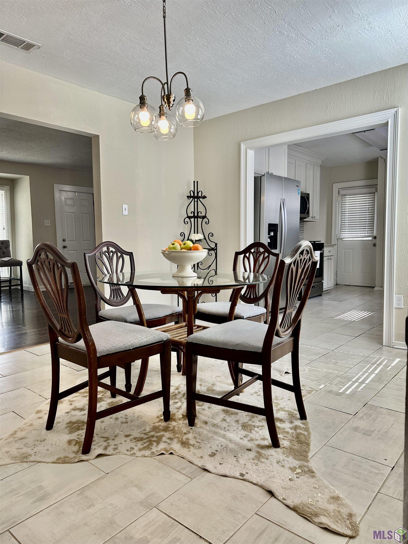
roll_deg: +0.3
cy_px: 272
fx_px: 377
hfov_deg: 56.8
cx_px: 204
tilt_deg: -2.7
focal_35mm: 24
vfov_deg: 71.6
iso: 64
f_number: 1.78
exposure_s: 1/152
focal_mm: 6.86
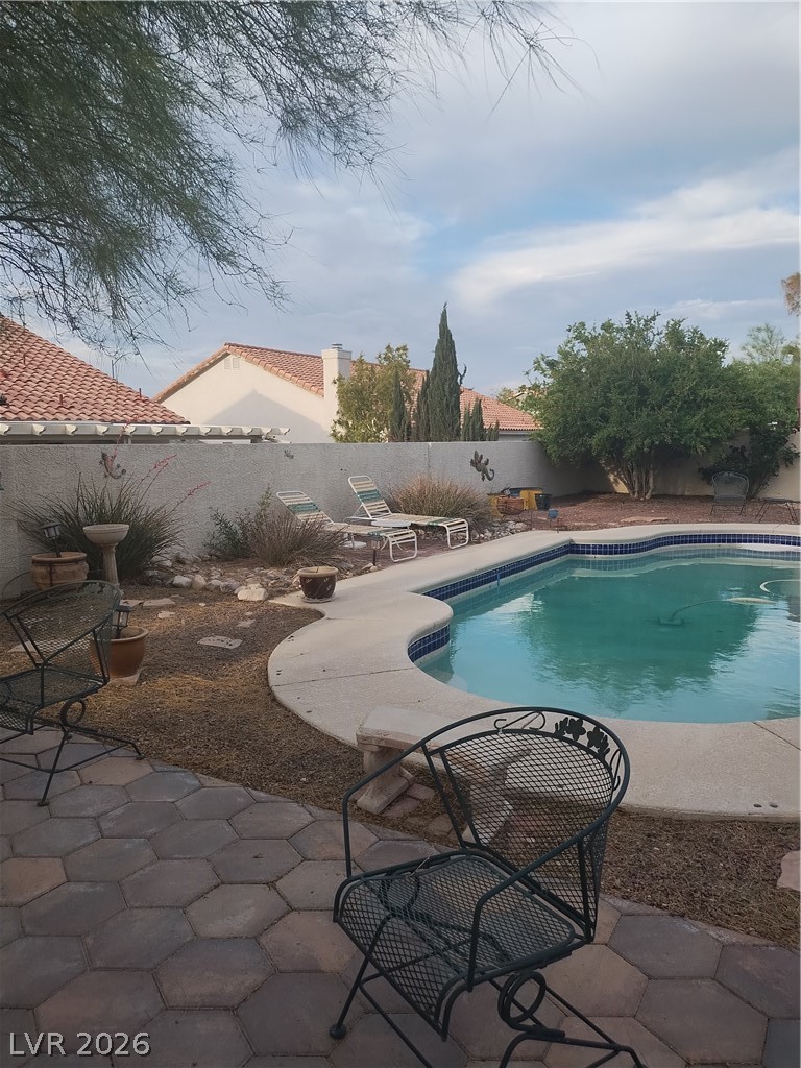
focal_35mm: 25
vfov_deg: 69.4
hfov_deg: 54.9
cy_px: 534
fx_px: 771
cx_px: 400
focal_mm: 4.71
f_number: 1.7
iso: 100
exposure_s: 1/1486
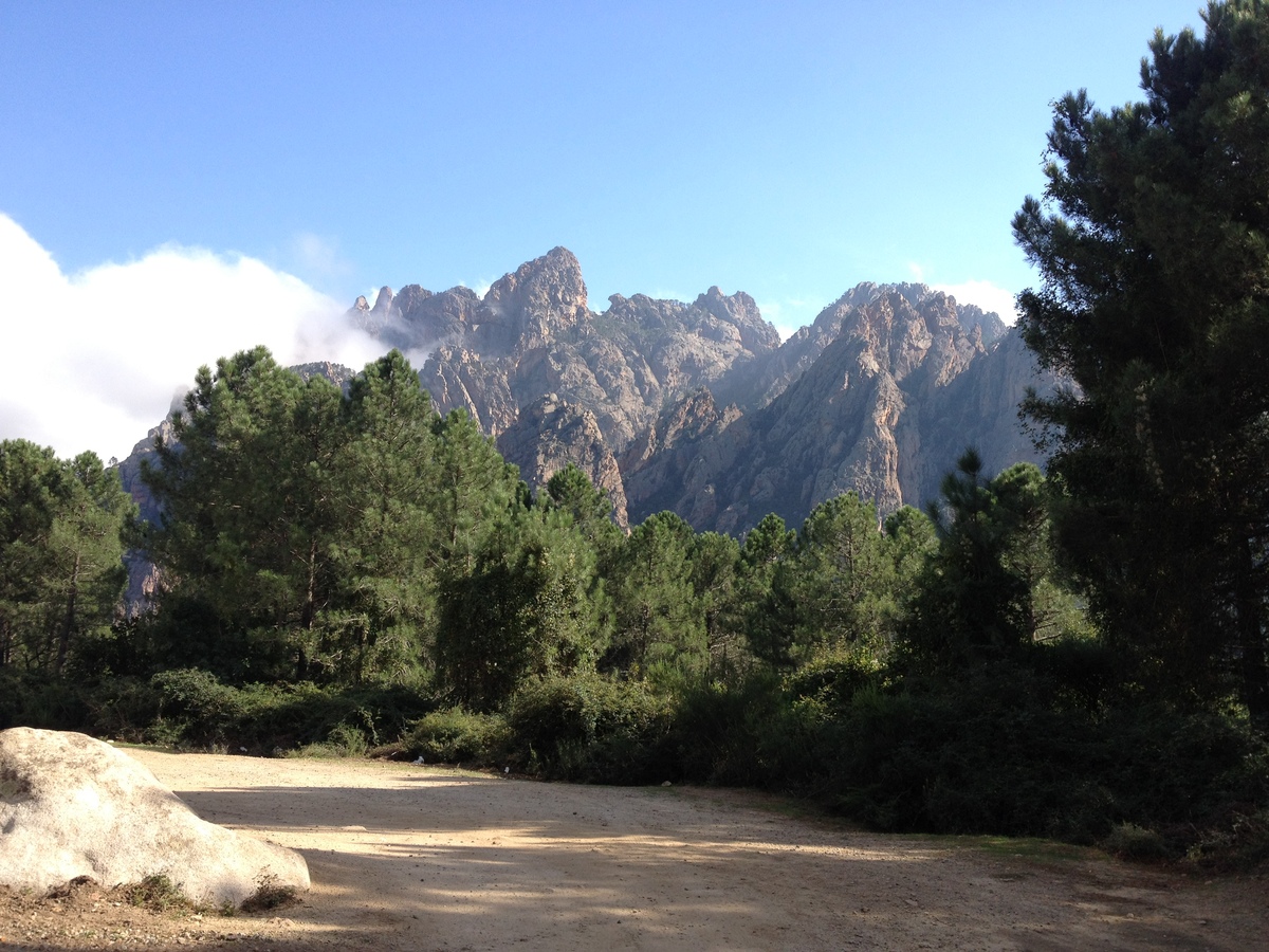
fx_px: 1283
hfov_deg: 52.6
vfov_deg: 40.7
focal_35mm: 35
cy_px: 476
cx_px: 634
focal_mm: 4.28
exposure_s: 1/767
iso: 64
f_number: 2.4
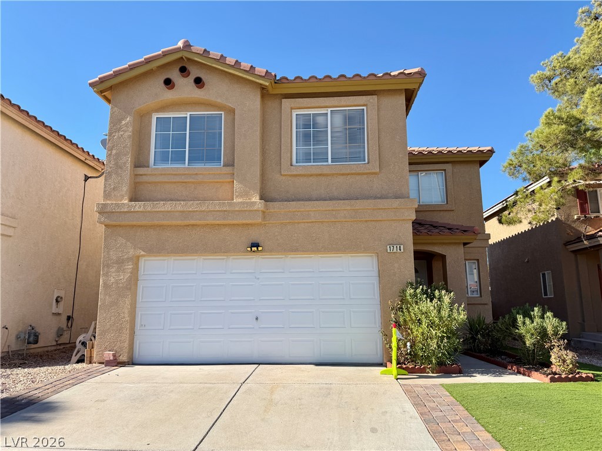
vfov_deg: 56.8
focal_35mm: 24
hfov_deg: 71.6
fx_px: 417
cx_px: 301
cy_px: 226
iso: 80
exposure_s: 1/2445
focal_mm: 6.76
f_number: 1.78
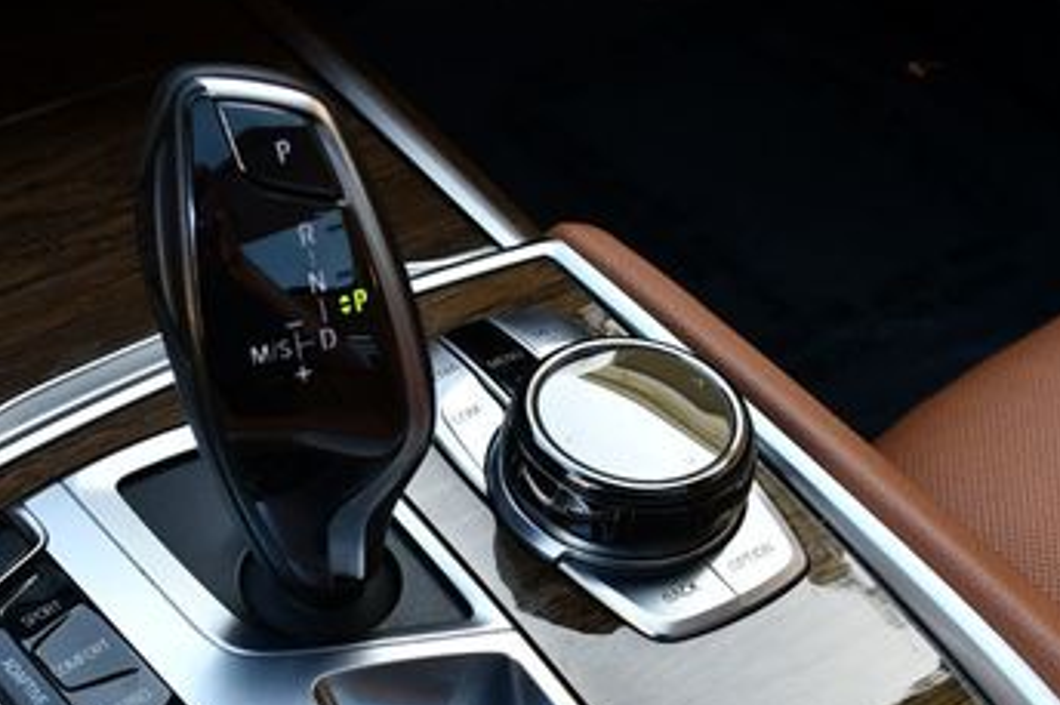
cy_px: 496
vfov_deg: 20.2
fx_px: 1972
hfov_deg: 29.8
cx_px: 342
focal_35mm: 67
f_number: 4.5
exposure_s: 1/250
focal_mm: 18
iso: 400
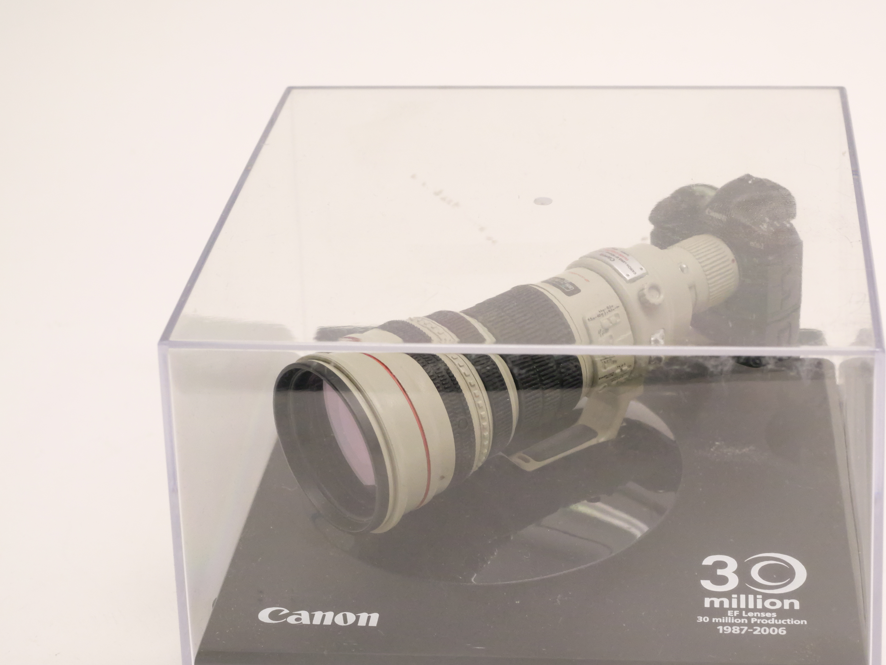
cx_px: 569
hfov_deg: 24.9
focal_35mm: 78
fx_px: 1997
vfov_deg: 18.9
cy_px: 383
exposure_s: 1/100
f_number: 8
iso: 2500
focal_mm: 30
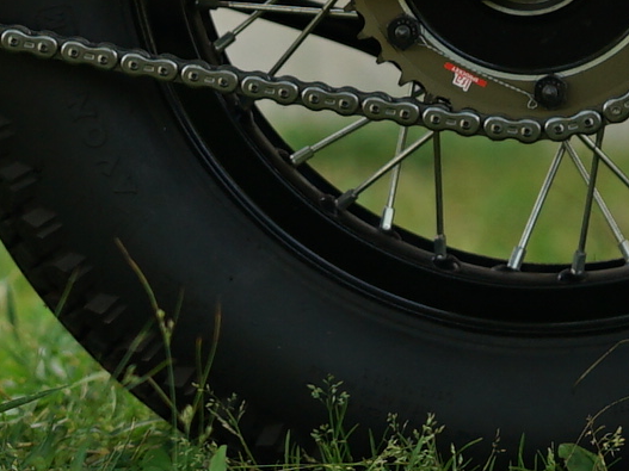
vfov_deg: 1.5
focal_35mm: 969
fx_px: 17603
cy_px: -673
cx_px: -673
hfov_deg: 2.0
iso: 200
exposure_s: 1/800
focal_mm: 135
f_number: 1.8
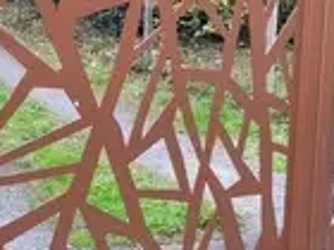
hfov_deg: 21.3
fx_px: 868
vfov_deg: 16.4
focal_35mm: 90
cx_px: 39
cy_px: 79
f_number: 1.8
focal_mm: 5.4
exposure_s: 1/140
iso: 40
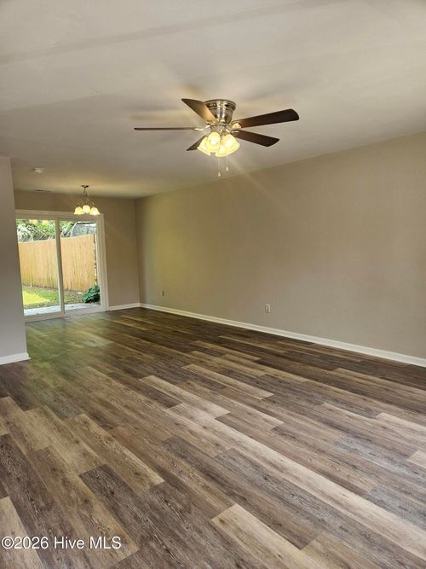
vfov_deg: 73.9
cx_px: 213
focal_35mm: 23
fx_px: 378
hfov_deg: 58.9
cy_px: 284
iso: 80
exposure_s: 1/207
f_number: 1.8
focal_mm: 5.4
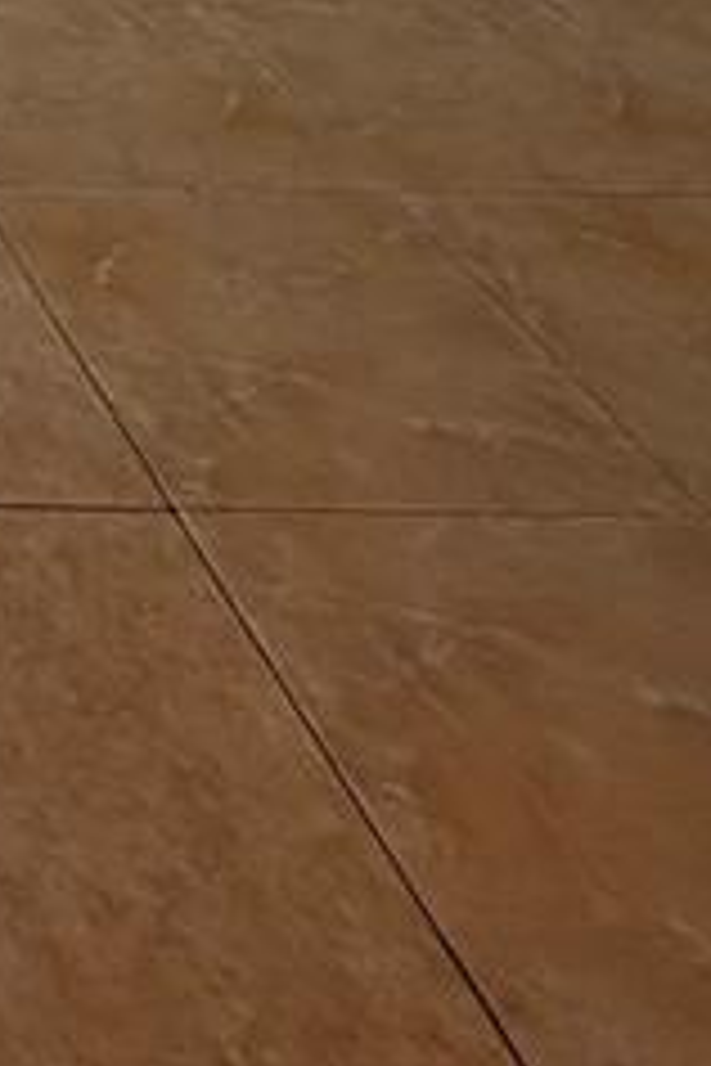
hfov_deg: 15.9
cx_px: -788
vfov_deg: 24.9
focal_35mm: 63
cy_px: -513
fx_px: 1866
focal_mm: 2.22
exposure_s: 1/120
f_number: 2.2
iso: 64
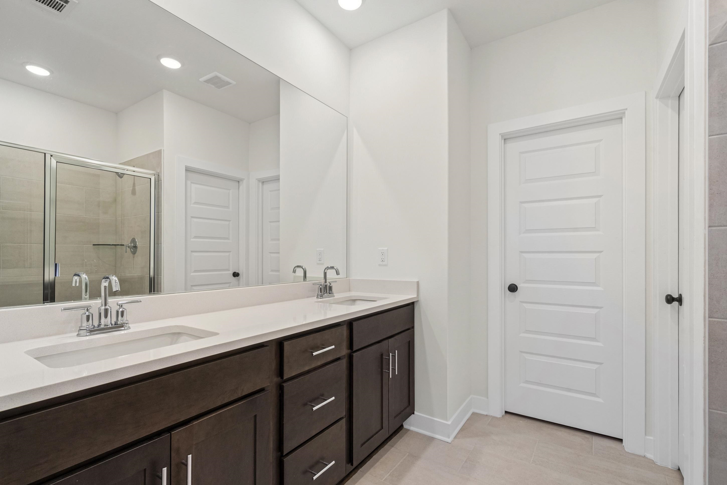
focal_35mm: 16
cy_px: 242
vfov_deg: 73.7
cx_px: 364
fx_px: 323
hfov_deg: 96.7
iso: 1000
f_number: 9.5
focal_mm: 16
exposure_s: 1/15
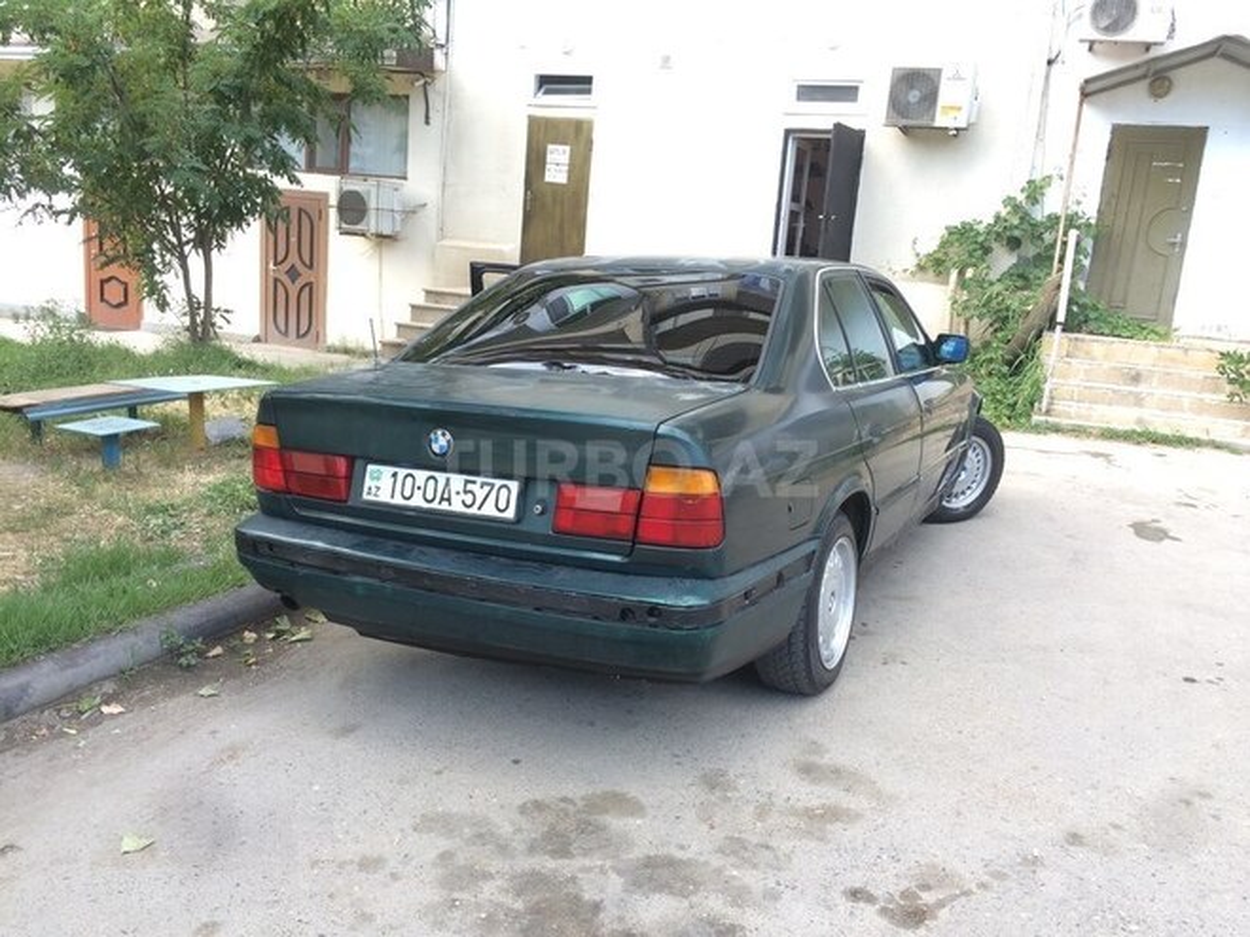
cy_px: 468
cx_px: 625
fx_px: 1047
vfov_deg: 48.2
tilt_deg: -11.7
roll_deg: -3.5
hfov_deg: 61.7
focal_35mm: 29
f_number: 2.2
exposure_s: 1/124
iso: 32
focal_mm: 4.15
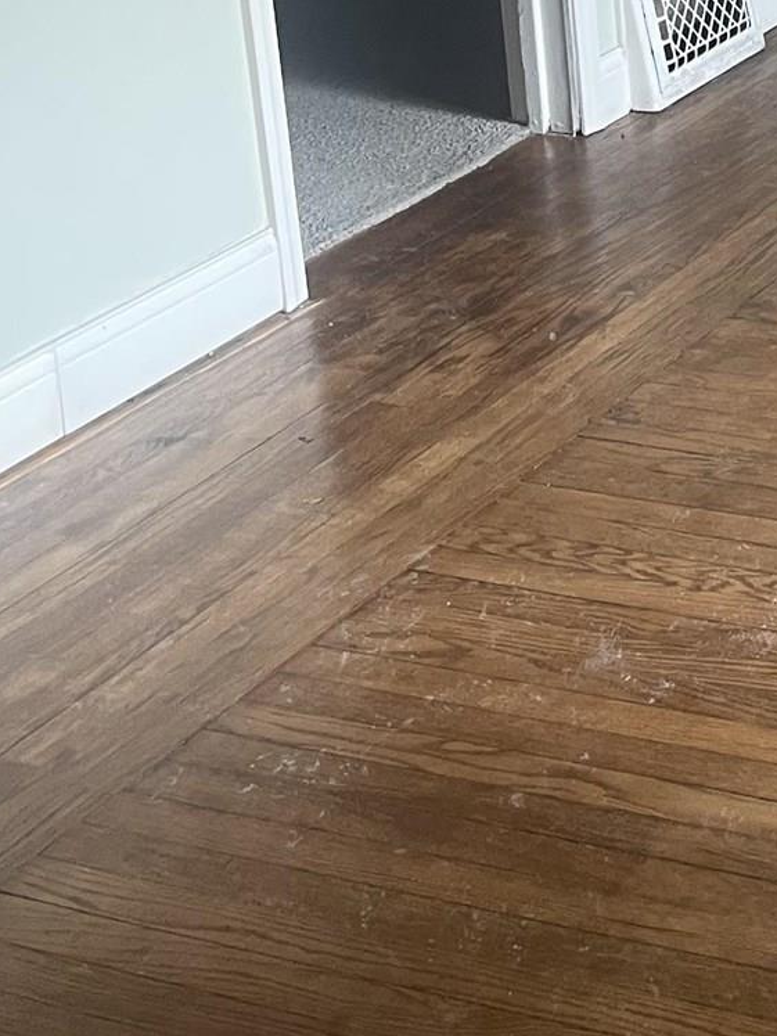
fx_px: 2304
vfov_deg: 23.5
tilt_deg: -13.0
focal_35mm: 77
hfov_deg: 17.2
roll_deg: +1.4
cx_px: 1184
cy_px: -158
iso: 125
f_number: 1.6
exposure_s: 1/60
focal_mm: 5.1
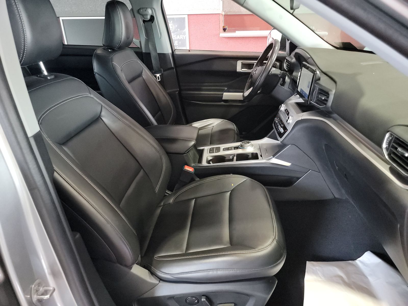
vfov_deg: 56.8
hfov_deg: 71.6
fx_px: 283
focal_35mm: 24
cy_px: 153
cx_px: 204
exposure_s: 1/59
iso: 1928
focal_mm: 6.7
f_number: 1.8
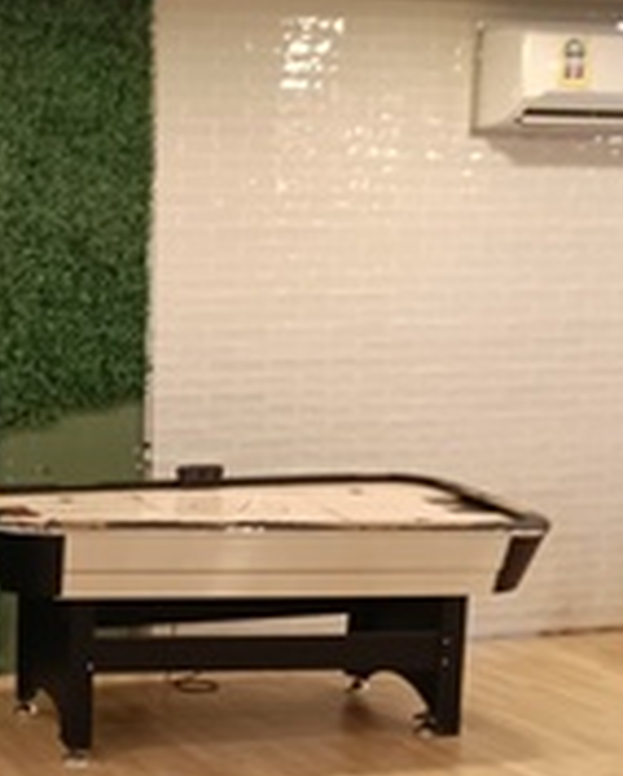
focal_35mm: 68
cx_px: -13
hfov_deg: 21.6
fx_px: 1565
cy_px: 620
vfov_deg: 27.3
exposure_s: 1/33.3
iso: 320
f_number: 1.8
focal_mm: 3.98
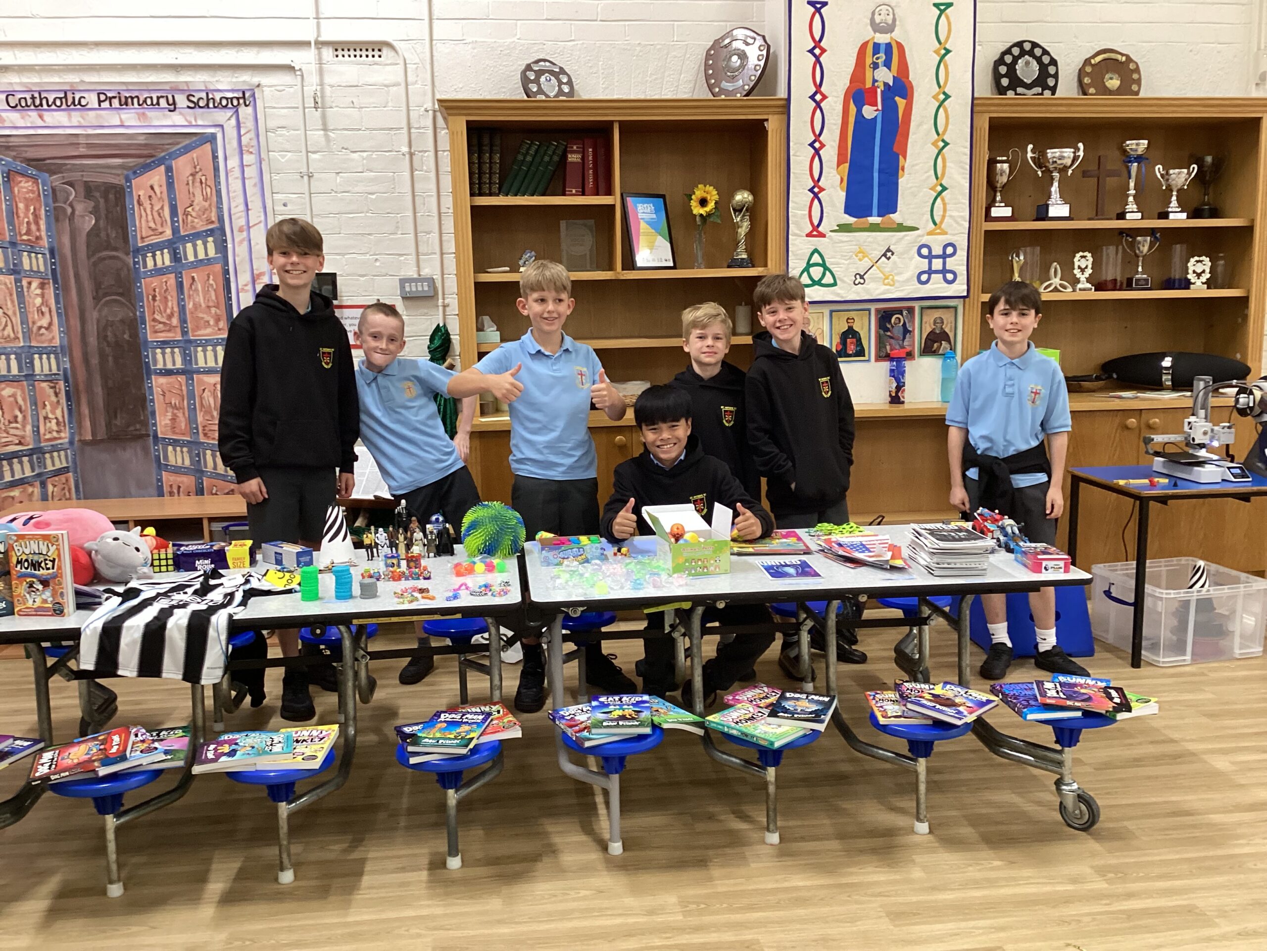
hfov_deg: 58.4
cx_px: 634
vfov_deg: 45.4
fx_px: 1135
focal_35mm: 31
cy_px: 476
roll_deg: +1.5
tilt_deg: -9.1
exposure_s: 1/50
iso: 200
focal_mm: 3.3
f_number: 2.4
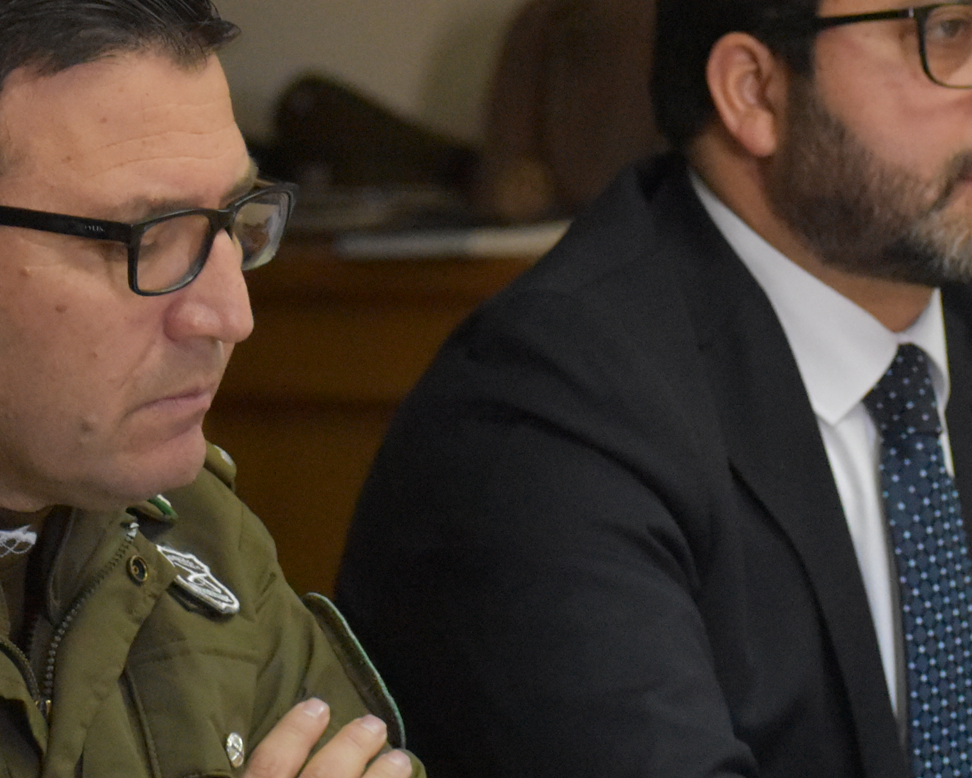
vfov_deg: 4.5
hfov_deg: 5.6
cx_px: 841
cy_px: 415
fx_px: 9923
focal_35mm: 345
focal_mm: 90
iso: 4000
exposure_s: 1/250
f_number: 4.8
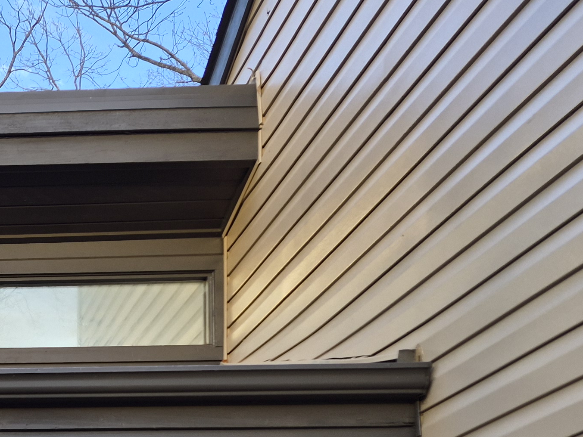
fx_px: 1145
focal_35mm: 68
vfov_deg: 19.7
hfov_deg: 24.3
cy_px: 586
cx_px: -209
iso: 32
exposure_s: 1/180
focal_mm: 5.4
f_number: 1.8
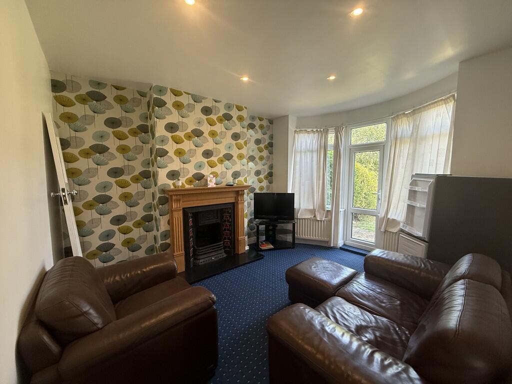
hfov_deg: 102.1
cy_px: 192
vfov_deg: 85.7
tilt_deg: -4.7
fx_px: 207
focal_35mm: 14
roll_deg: -0.1
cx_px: 256
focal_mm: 2.22
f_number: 2.2
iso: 320
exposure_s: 1/99
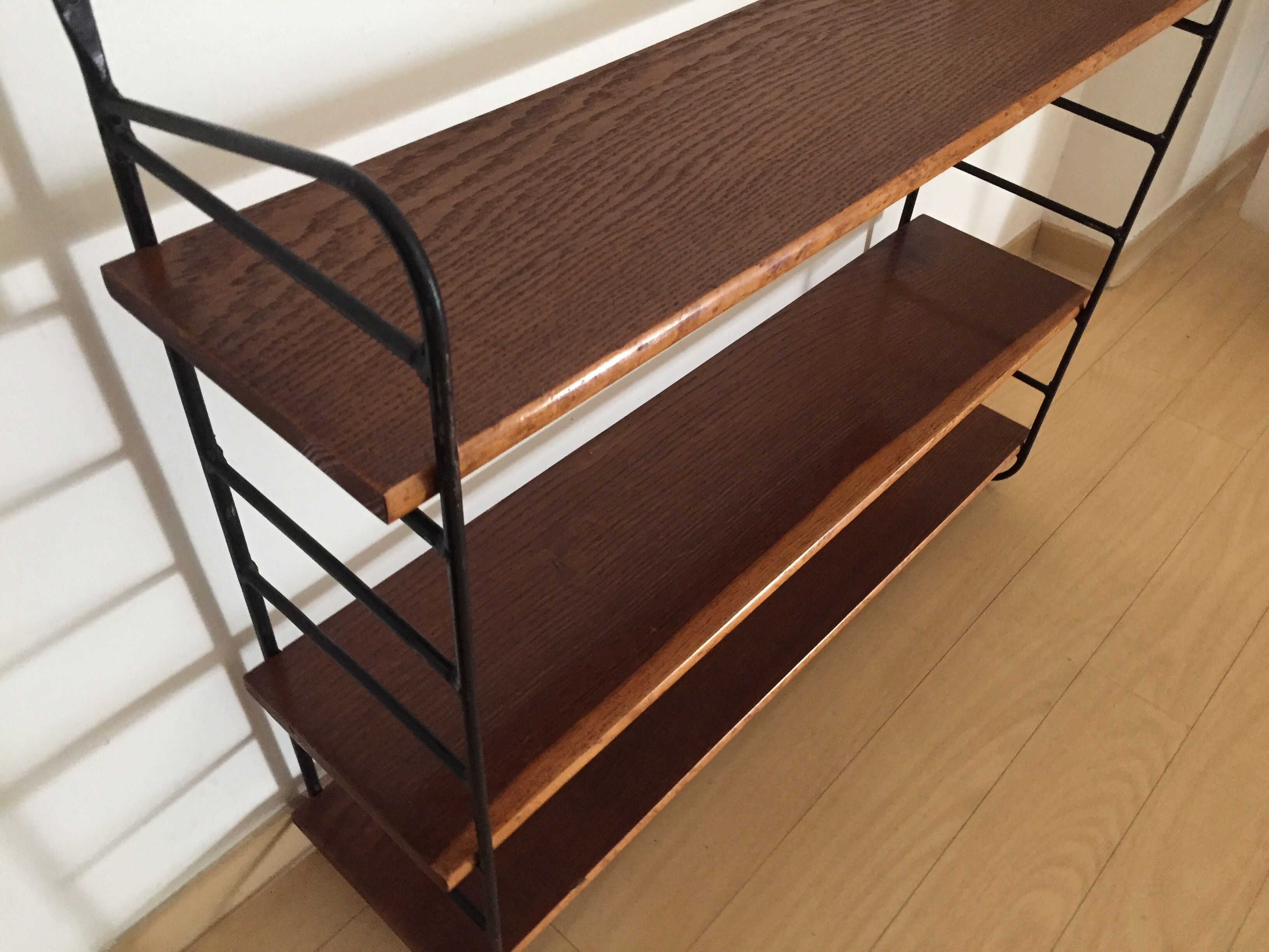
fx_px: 1063
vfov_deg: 48.2
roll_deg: -0.7
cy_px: 476
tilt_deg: -42.5
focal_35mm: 29
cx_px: 634
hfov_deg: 61.7
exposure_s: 1/17
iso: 250
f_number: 2.2
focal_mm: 4.15
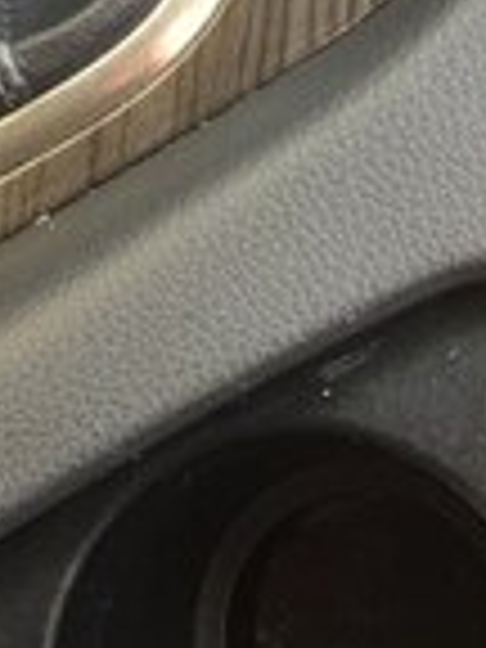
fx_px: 1872
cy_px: -162
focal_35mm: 100
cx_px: 158
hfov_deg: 14.8
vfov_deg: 18.5
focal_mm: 4.15
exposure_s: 1/33
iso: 125
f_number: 2.2
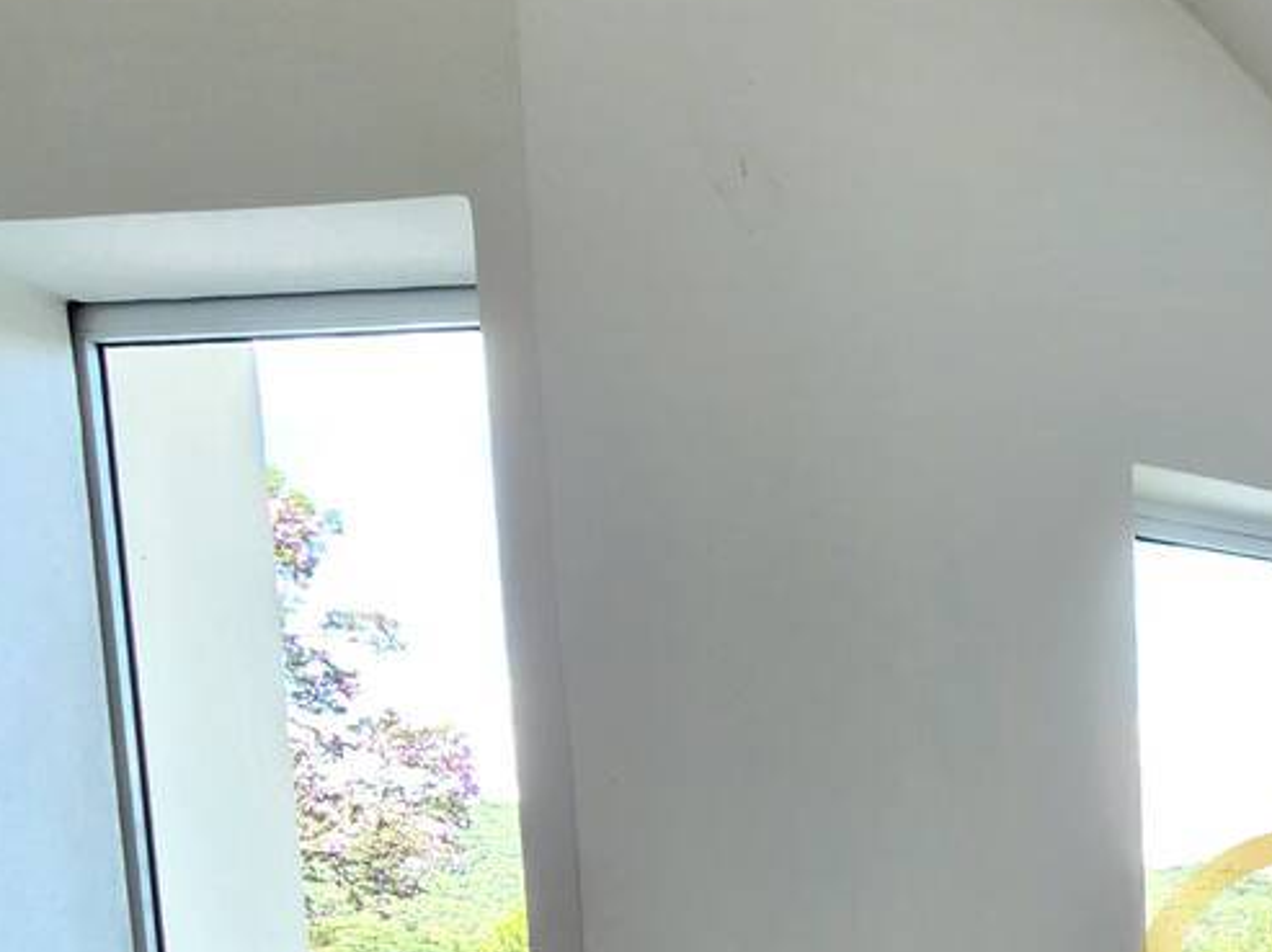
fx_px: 1395
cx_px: 1595
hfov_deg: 35.8
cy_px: 1107
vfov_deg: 32.1
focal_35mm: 38
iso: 80
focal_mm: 2.2
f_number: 2.2
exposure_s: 1/60.2
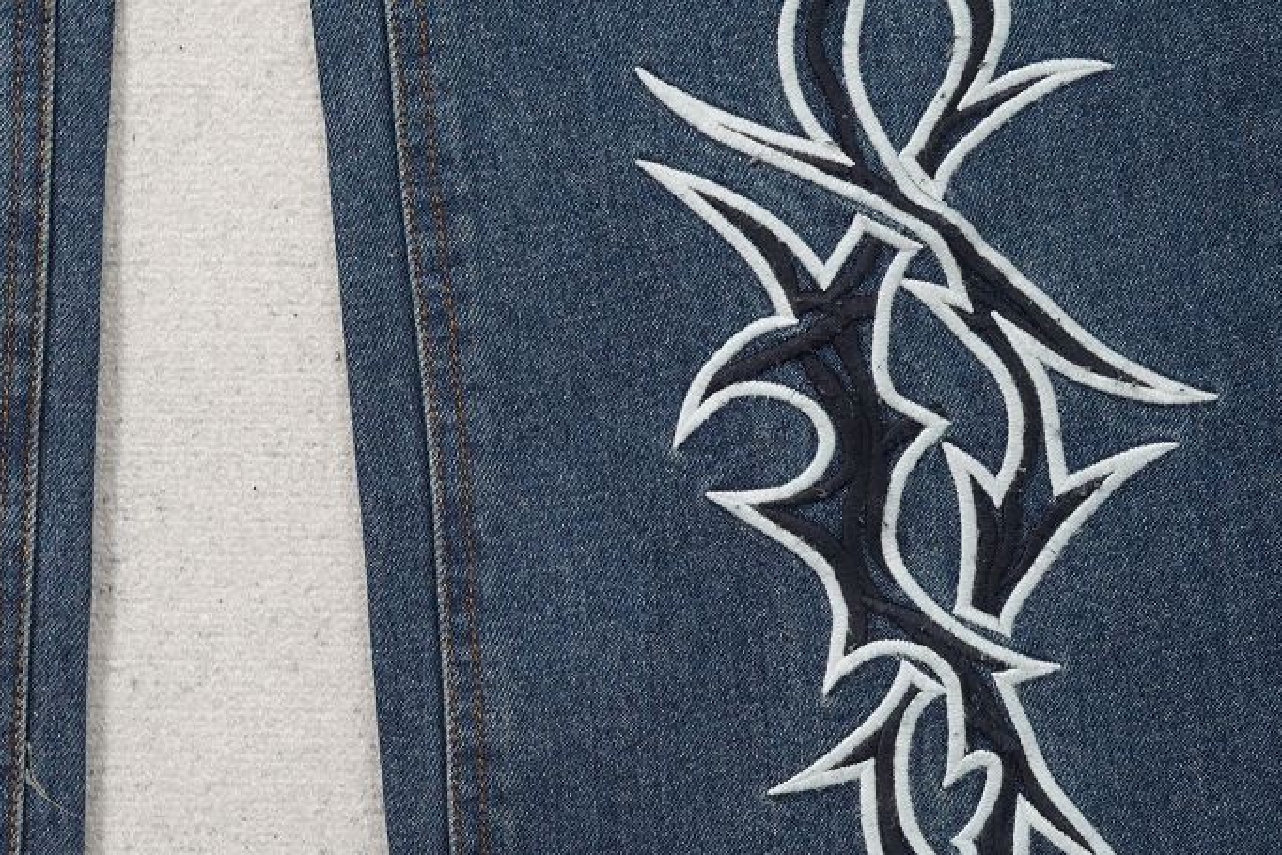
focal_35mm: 77
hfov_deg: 25.6
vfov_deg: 17.7
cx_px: 177
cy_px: 577
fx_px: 2742
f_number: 10
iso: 1600
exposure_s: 1/100
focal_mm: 35
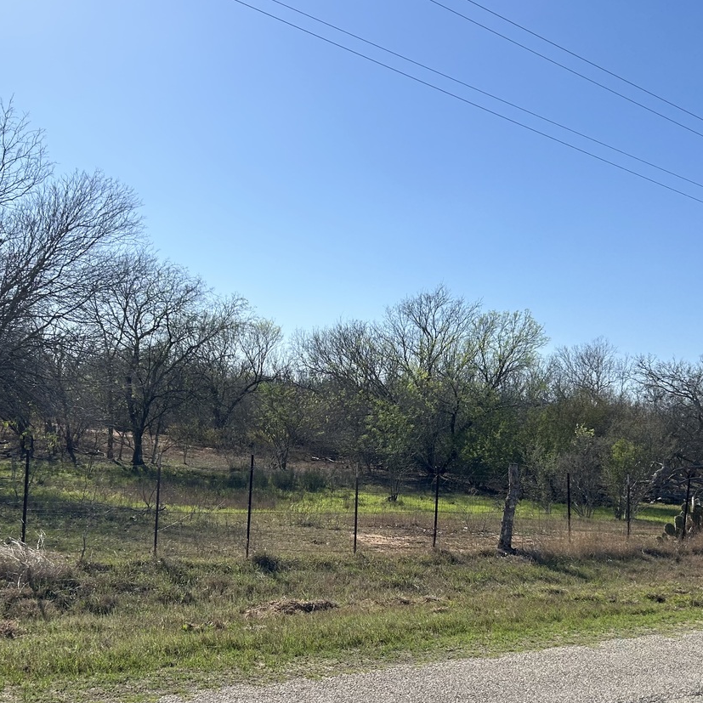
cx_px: 295
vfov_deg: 41.6
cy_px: 430
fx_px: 919
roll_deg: -2.8
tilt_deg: -1.4
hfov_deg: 41.7
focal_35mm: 40
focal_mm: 5.7
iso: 50
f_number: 1.5
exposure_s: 1/5882
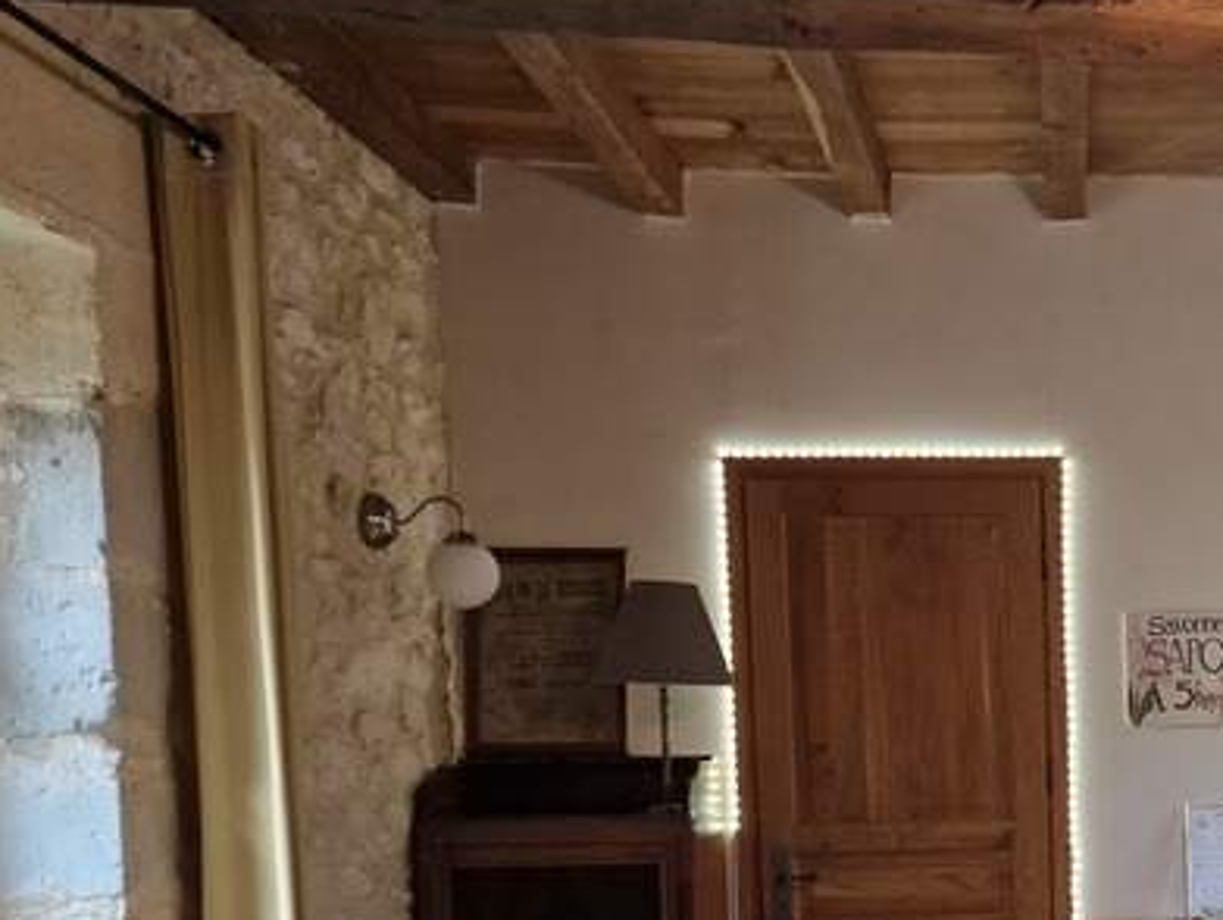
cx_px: 1192
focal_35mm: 47
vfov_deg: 29.5
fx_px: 1662
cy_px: 851
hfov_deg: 36.7
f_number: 1.8
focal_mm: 6.4
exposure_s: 1/100
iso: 400
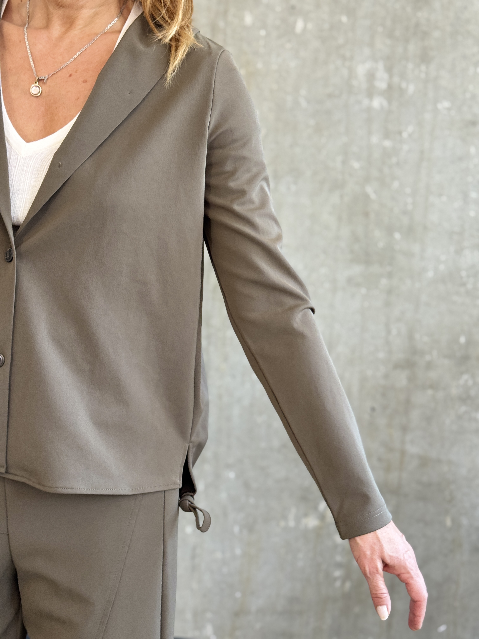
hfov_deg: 30.3
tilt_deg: -5.4
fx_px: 886
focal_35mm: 48
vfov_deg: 39.7
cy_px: 320
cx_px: 240
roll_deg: -3.2
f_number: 1.78
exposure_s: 1/50
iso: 125
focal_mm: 6.76
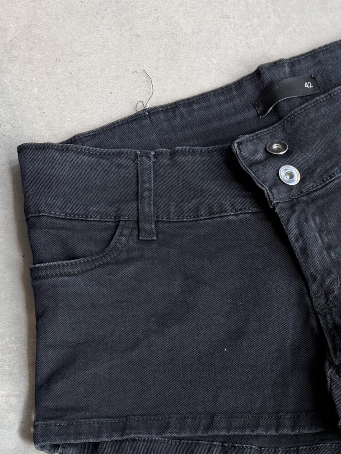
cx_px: 417
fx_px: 801
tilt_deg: -79.1
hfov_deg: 22.1
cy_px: 431
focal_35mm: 61
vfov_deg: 30.0
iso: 64
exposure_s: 1/227
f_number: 1.78
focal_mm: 6.76
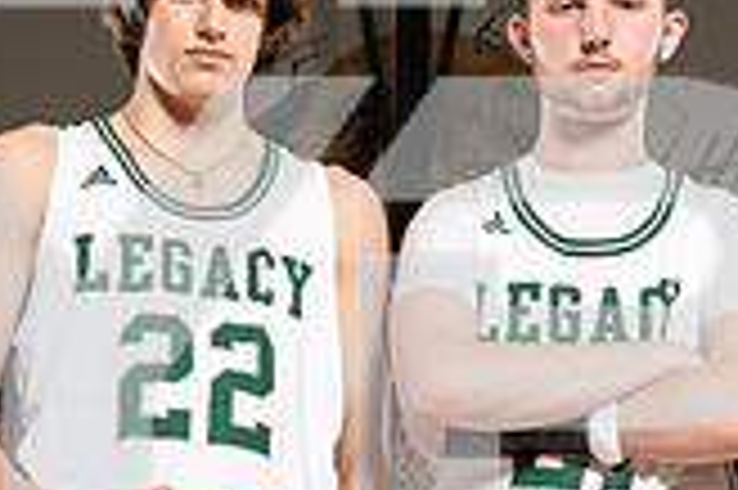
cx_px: 266
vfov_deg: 16.0
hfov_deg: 23.9
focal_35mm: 85
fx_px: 1741
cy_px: 317
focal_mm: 24
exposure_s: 1/250
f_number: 6.3
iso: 320
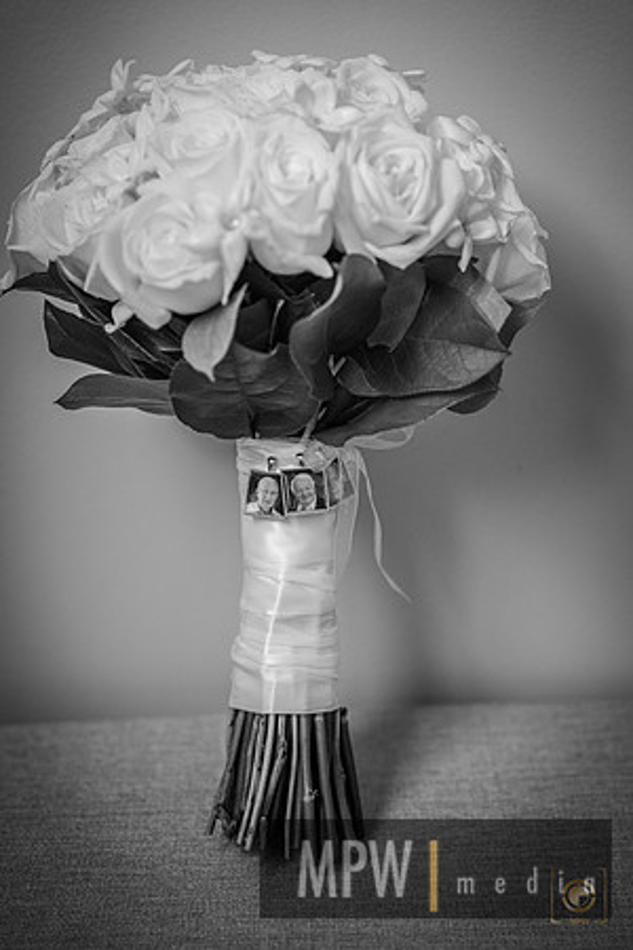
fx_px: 1978
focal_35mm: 75
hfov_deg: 18.2
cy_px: 475
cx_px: 316
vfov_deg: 27.0
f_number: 2.8
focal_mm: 75
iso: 1250
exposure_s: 1/125
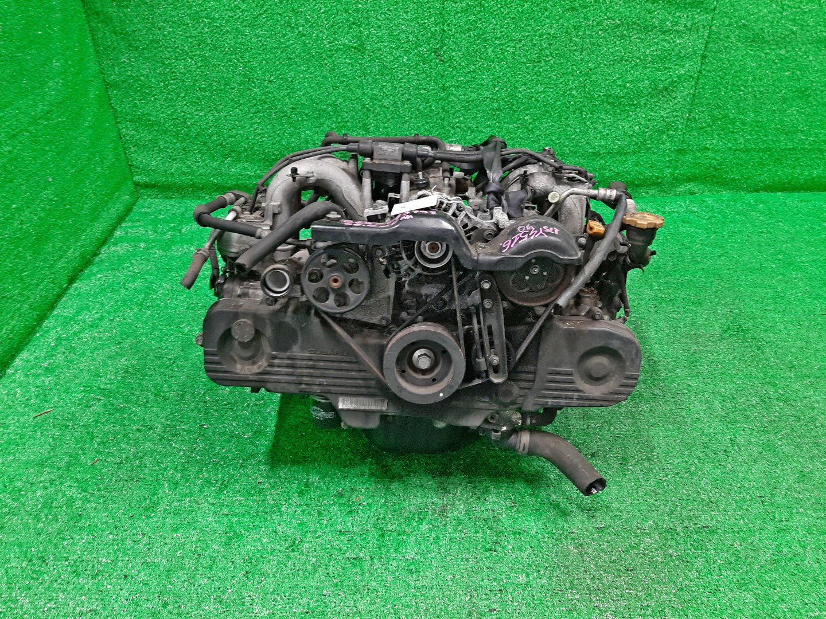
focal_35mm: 26
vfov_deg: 53.1
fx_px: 620
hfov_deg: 67.3
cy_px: 310
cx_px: 413
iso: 175
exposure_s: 1/50
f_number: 1.7
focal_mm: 3.93
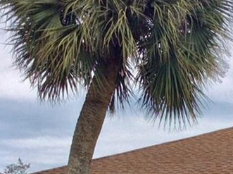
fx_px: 665
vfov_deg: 14.1
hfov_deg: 19.1
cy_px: 247
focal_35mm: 99
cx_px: 255
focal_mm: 3.3
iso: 32
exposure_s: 1/2119
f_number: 2.4
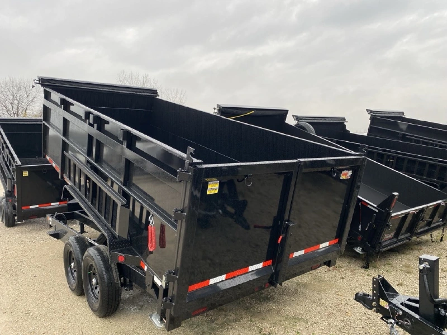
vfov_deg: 53.1
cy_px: 168
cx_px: 224
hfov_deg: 67.3
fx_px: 336
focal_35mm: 26
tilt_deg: -2.2
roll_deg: +1.5
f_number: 1.8
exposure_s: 1/121
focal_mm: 4.25
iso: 40
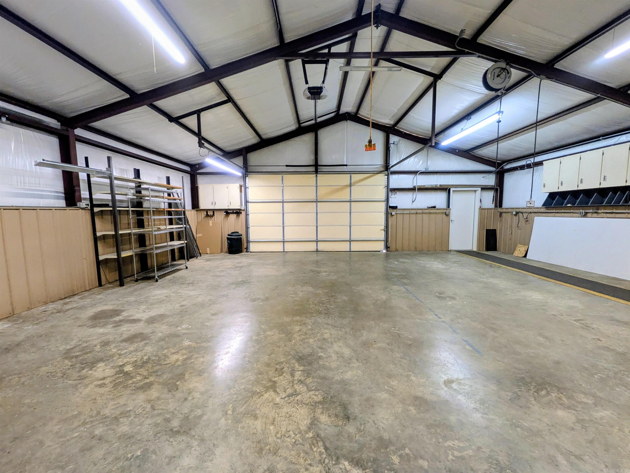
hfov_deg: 102.1
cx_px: 315
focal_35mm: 14
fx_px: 255
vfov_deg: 85.7
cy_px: 236
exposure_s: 1/60
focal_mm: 1.85
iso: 209
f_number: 2.2
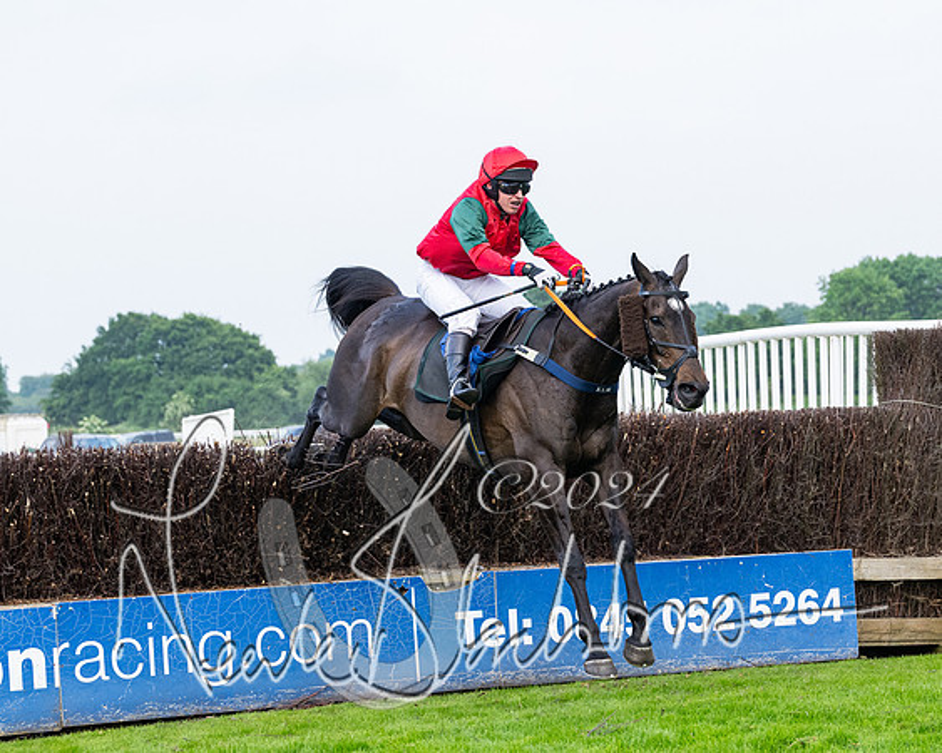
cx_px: 554
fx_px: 3253
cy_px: 424
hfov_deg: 16.5
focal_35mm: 117
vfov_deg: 13.2
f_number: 4
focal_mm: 70
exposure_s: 1/1250
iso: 800
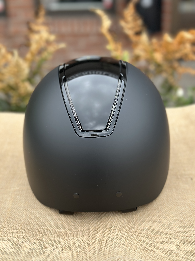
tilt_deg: -22.6
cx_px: 98
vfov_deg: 39.7
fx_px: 361
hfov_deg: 30.3
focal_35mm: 48
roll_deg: +1.1
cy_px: 130
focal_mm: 6.86
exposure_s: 1/210
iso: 80
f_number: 1.78
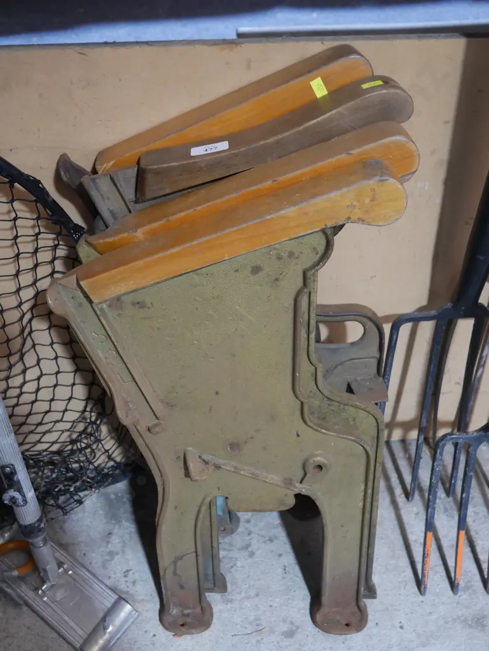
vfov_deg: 46.8
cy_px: 326
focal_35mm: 40
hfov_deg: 36.0
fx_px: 753
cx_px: 244
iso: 1250
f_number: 4.5
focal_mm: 20
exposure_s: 1/60
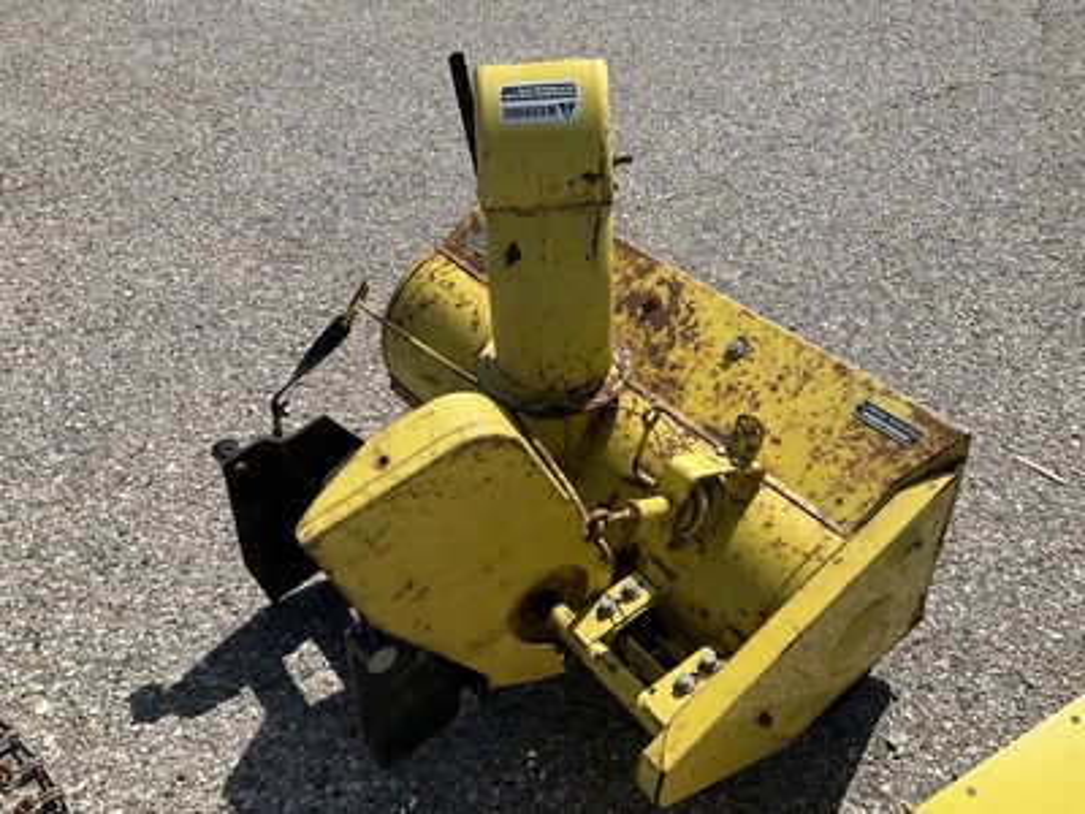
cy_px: 407
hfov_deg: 61.7
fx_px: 909
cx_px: 542
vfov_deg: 48.2
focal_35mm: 29
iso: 25
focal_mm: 3
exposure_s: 1/2058
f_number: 1.8
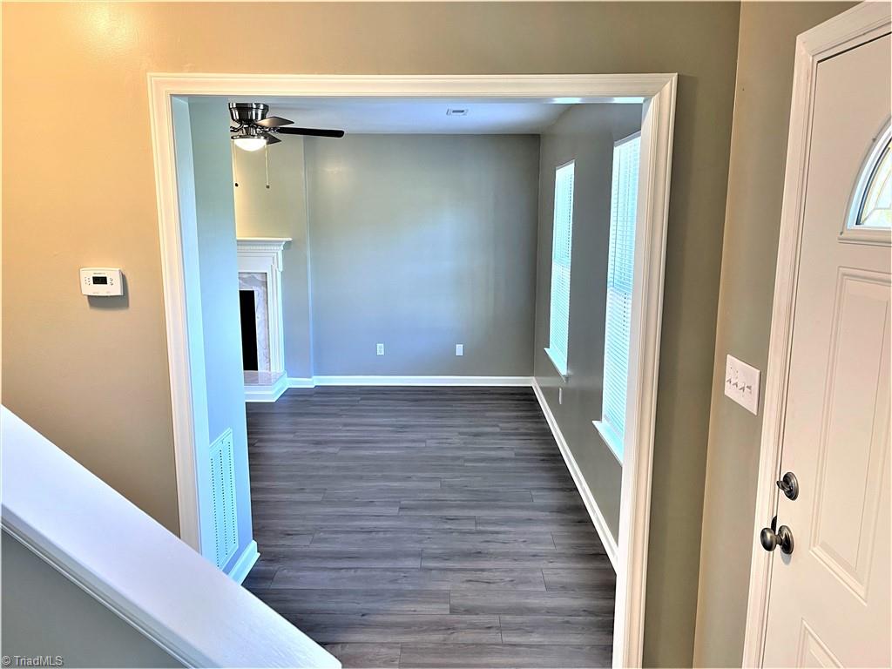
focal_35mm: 26
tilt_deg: -10.7
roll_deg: +0.1
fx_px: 670
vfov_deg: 53.1
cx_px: 446
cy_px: 334
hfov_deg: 67.3
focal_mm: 5.1
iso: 80
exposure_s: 1/60
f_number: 1.6
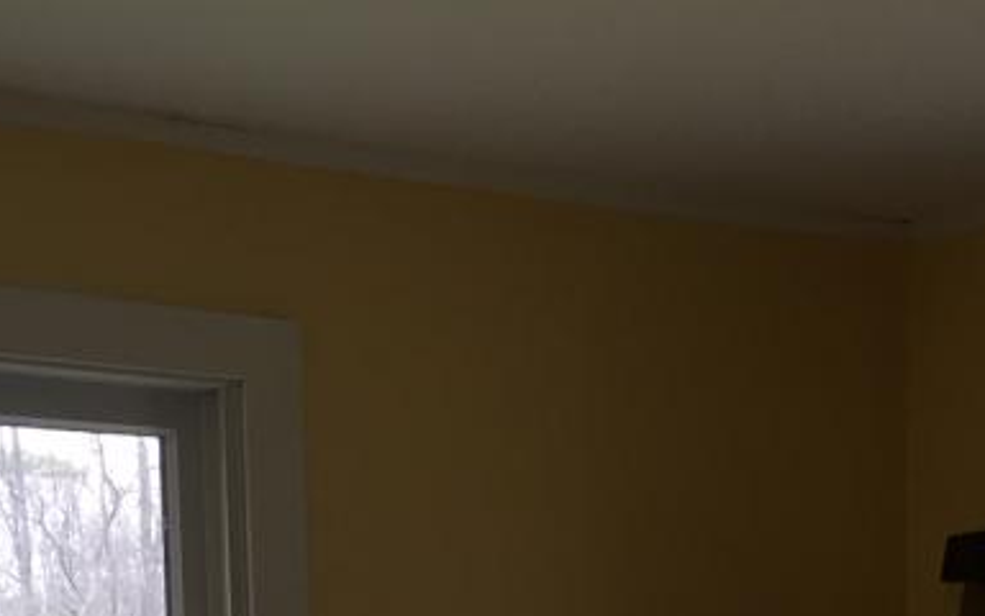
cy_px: 962
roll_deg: -0.8
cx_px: 657
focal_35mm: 82
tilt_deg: -7.2
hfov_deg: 25.1
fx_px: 2201
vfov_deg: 14.7
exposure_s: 1/40
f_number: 2.2
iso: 32
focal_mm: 4.15
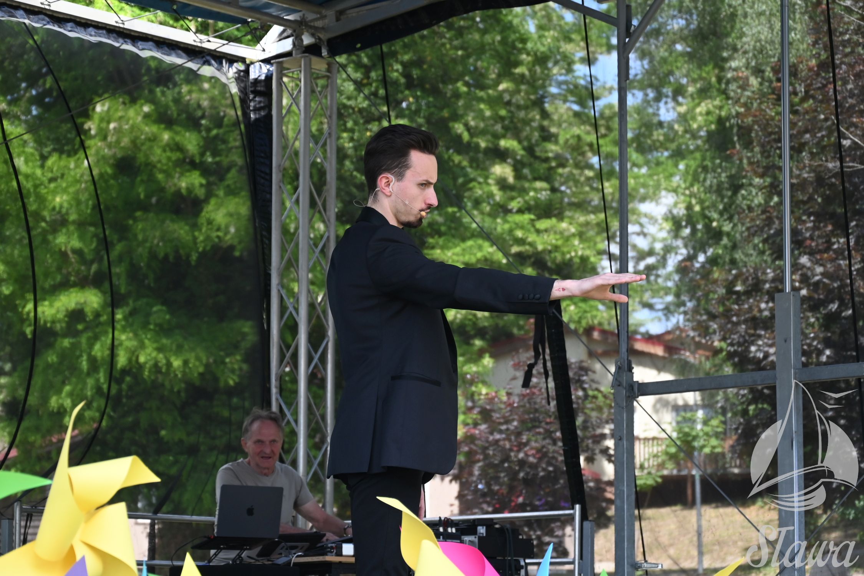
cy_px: 288
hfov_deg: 20.6
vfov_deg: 13.8
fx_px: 2376
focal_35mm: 99
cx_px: 432
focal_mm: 66
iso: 400
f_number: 5.3
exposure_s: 1/400
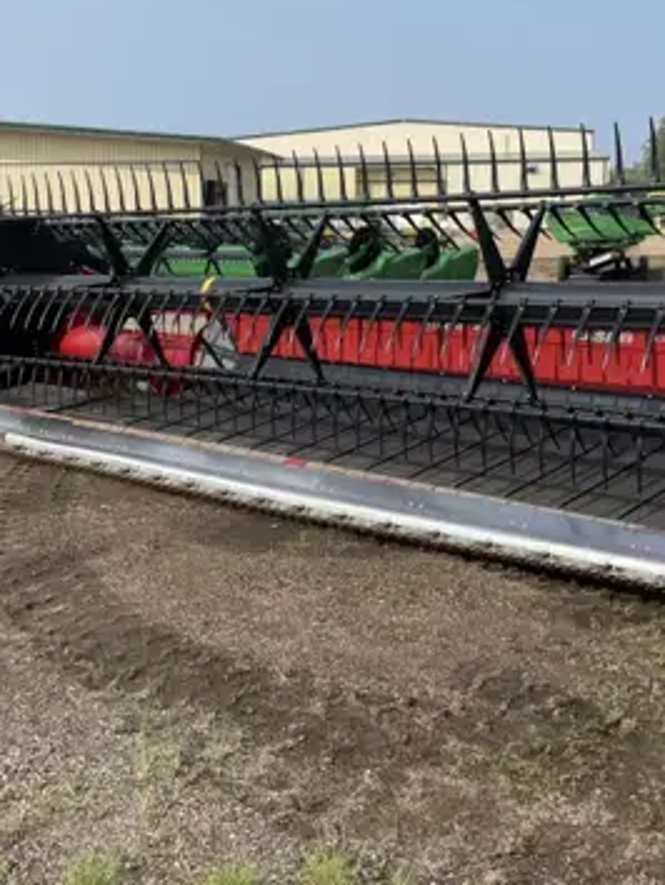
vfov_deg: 40.3
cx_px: 310
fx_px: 1202
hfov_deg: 30.9
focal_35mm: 47
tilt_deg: -5.2
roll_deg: +1.6
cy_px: 365
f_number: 1.6
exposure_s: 1/2564
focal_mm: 4.2
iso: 32
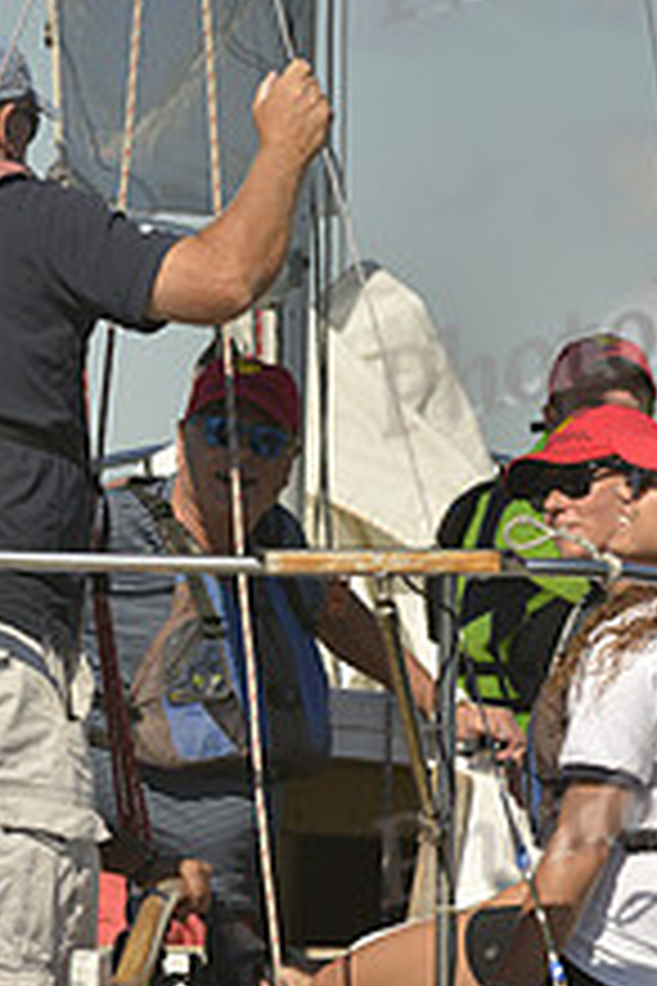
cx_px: 142
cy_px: 621
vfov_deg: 3.9
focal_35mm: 530
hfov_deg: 2.6
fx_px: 14508
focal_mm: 200
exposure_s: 1/1250
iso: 200
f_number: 6.3
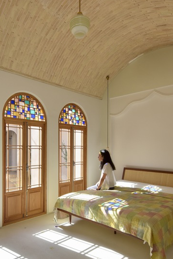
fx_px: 187
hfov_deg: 48.8
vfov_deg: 69.1
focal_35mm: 26
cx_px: 59
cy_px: 147
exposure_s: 1/25
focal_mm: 14
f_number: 11
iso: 200
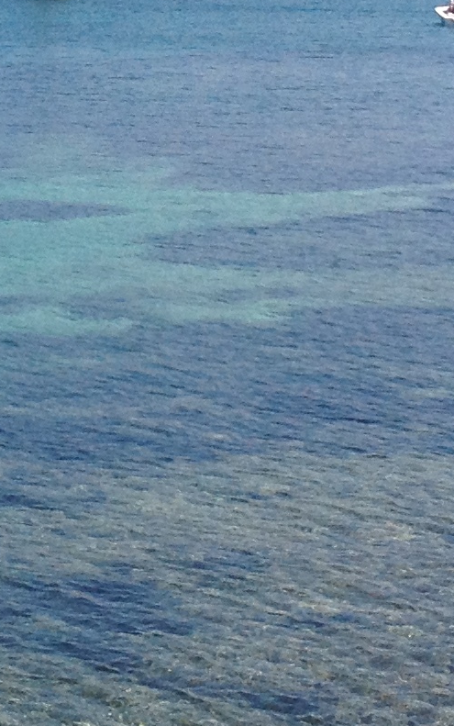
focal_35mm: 153
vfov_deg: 13.3
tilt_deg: -1.6
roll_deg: +0.2
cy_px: -122
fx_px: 3026
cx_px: 115
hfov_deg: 8.6
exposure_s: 1/1905
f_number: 2.4
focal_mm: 4.28
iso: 50
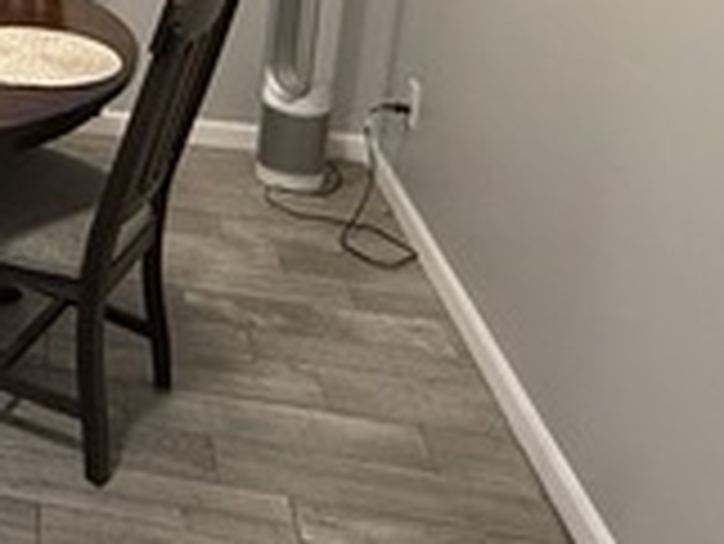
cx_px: -245
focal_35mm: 58
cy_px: -112
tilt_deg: -11.0
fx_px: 1214
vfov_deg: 23.1
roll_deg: -1.0
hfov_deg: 27.2
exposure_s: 1/60
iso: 320
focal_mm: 2.22
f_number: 2.2
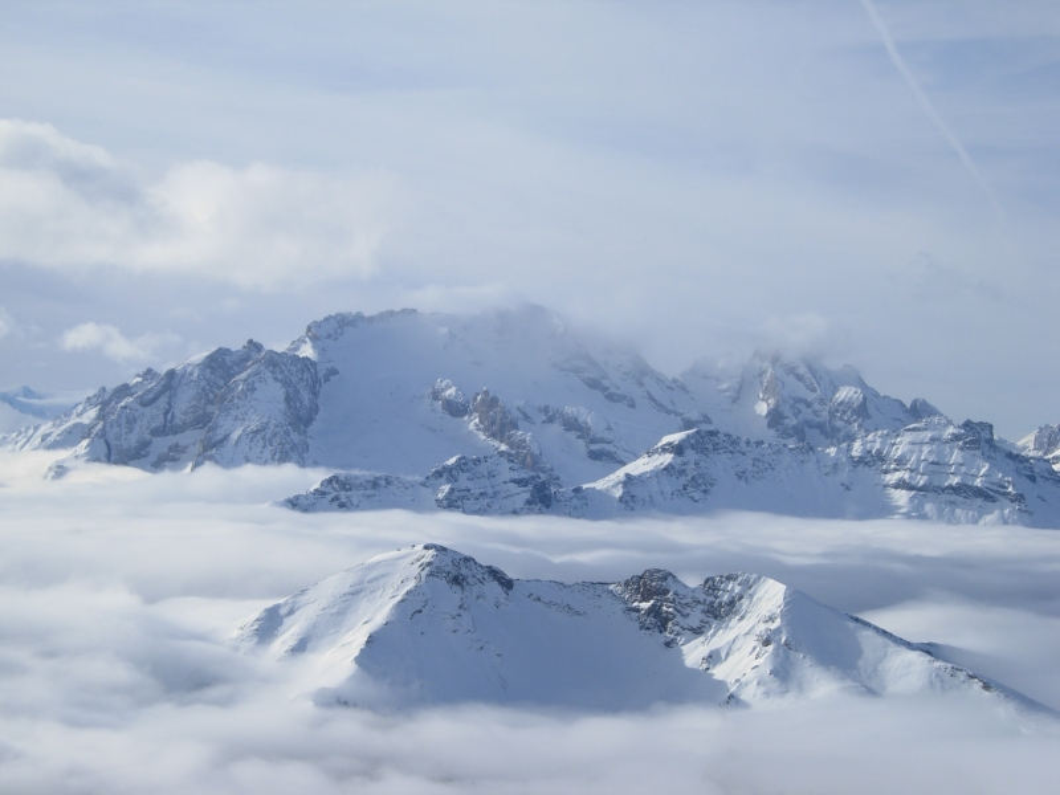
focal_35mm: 89
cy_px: 398
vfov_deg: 16.6
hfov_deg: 22.0
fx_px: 2725
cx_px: 530
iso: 50
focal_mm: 18.6
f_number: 6.7
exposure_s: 1/527
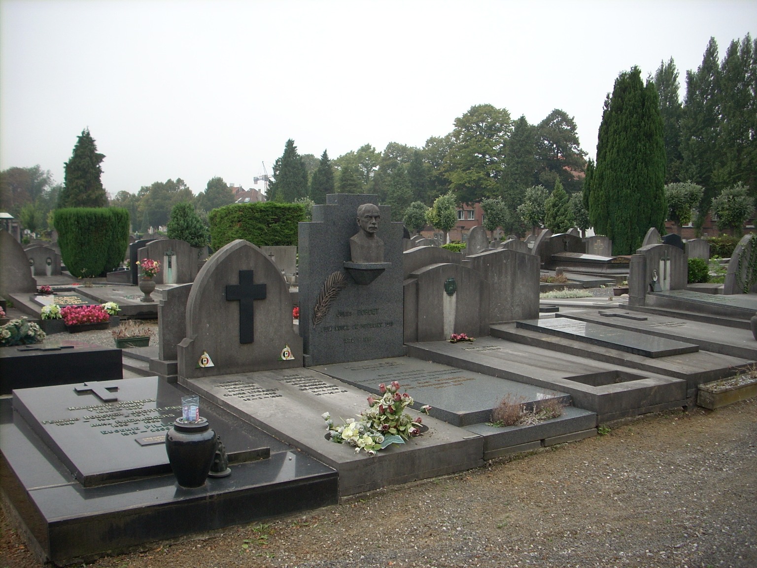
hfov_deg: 50.1
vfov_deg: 38.7
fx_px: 809
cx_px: 378
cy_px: 284
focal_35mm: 37
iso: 64
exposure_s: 1/169
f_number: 2.8
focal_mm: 6.2
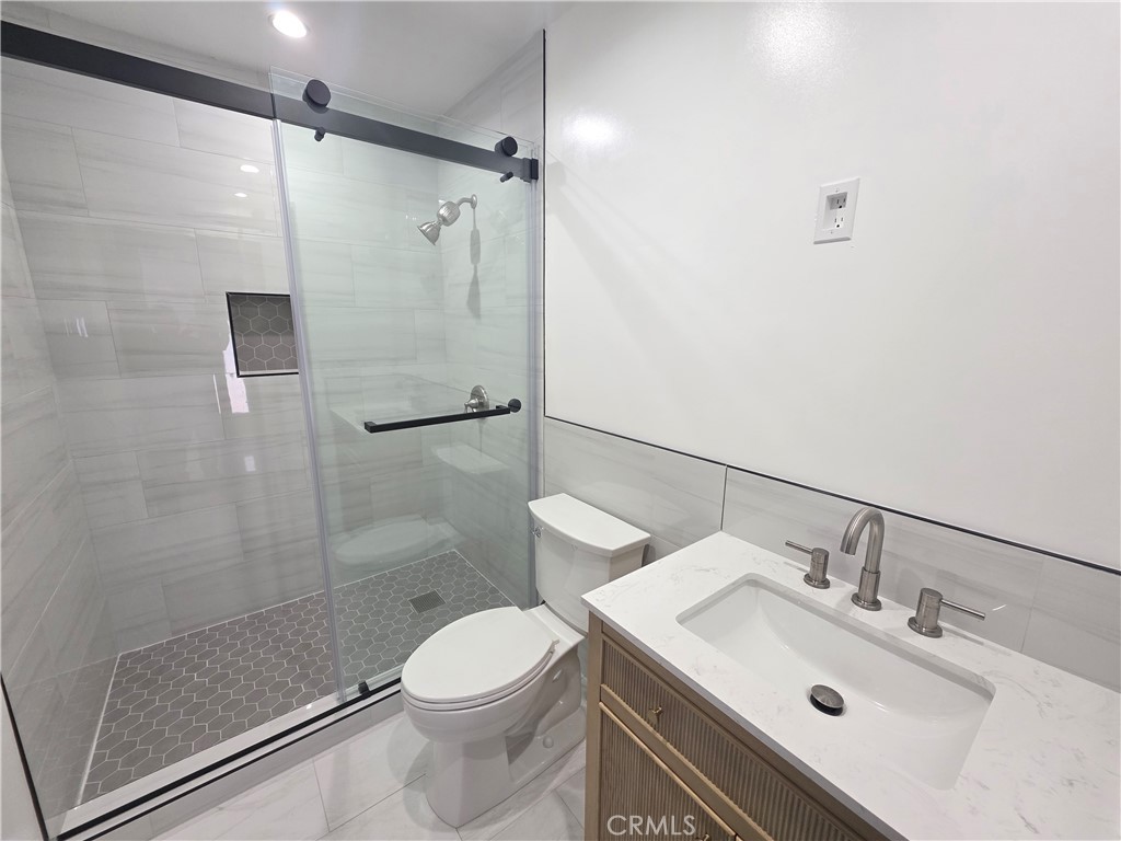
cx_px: 560
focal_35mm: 13
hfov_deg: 106.2
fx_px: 421
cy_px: 420
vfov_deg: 89.9
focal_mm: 2.2
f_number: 1.9
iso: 250
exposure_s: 1/120
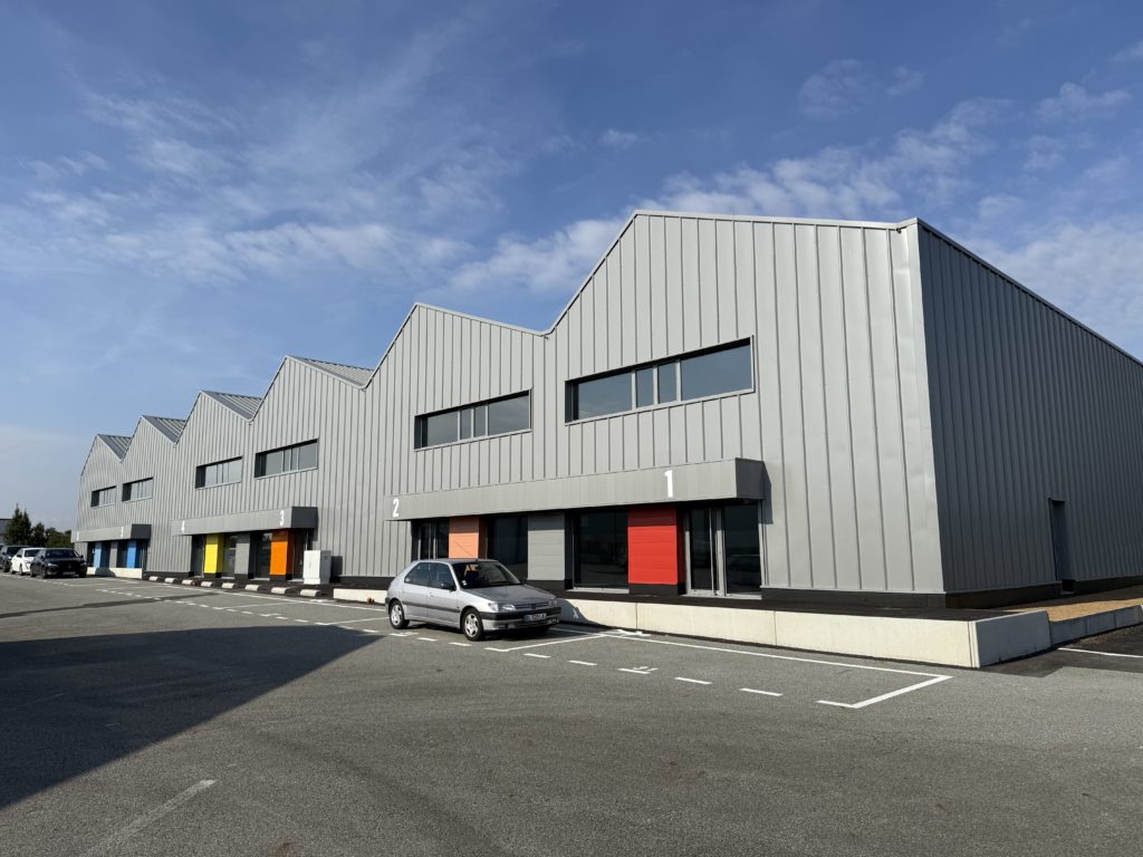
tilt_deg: +9.6
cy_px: 428
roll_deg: +0.2
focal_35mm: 24
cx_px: 572
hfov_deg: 71.6
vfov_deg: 56.8
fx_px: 792
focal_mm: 6.76
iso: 80
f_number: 1.78
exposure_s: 1/6711
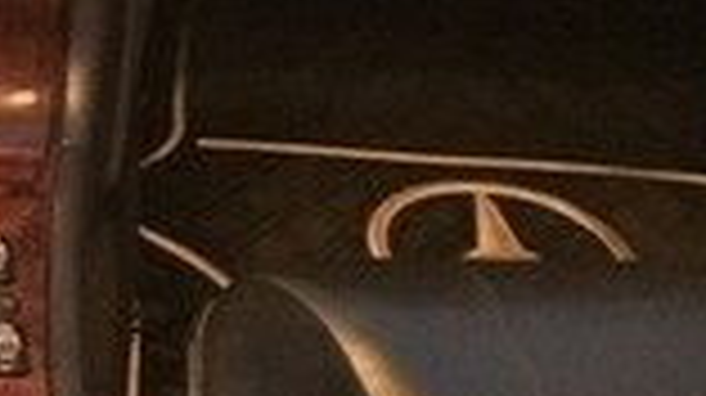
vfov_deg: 8.8
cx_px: -427
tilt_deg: -26.9
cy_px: -259
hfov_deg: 14.7
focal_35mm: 133
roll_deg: +0.9
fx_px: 2488
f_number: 2.2
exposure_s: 1/4
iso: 640
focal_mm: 4.15
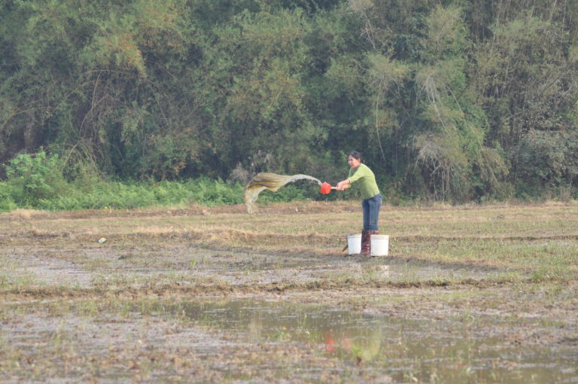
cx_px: 289
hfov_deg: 10.6
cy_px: 192
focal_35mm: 195
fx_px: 3127
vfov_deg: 7.0
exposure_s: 1/500
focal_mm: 130
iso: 400
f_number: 5.6
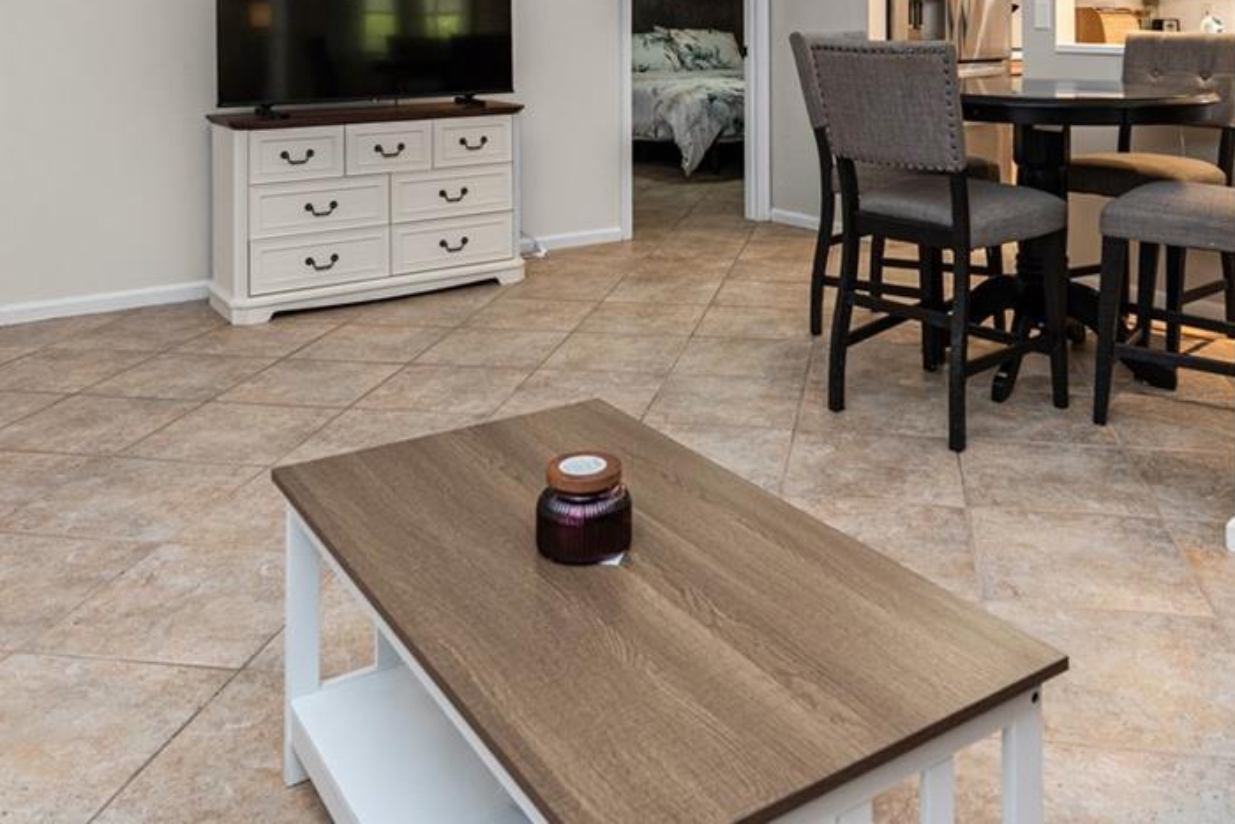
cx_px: 720
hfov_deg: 58.4
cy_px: 156
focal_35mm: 32
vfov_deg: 39.4
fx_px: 1098
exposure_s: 1/50
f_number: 6.3
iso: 800
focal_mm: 14
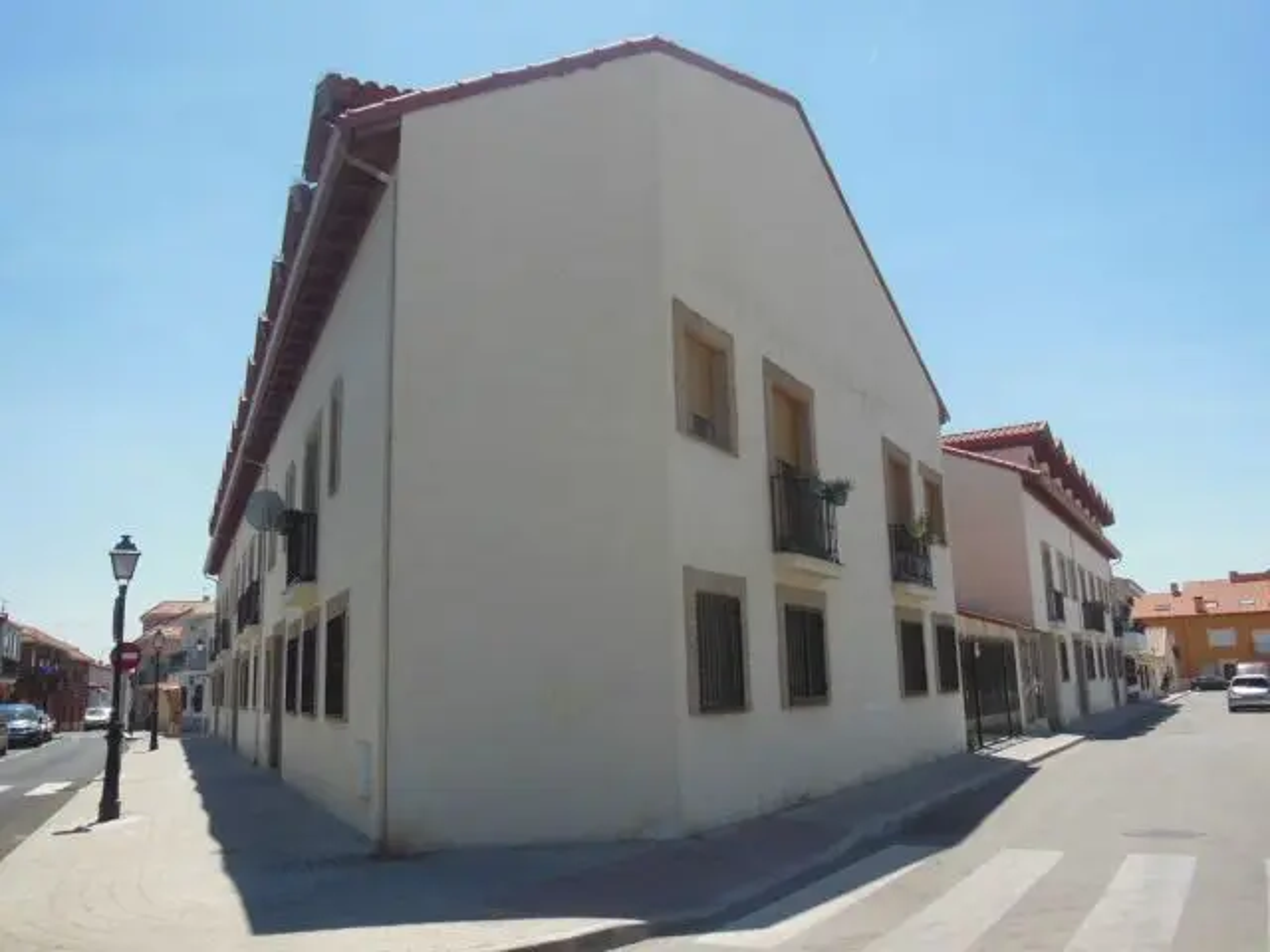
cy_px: 476
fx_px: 1064
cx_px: 635
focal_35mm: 29
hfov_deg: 61.7
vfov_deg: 48.2
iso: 125
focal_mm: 5.2
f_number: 3.7
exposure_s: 1/1000
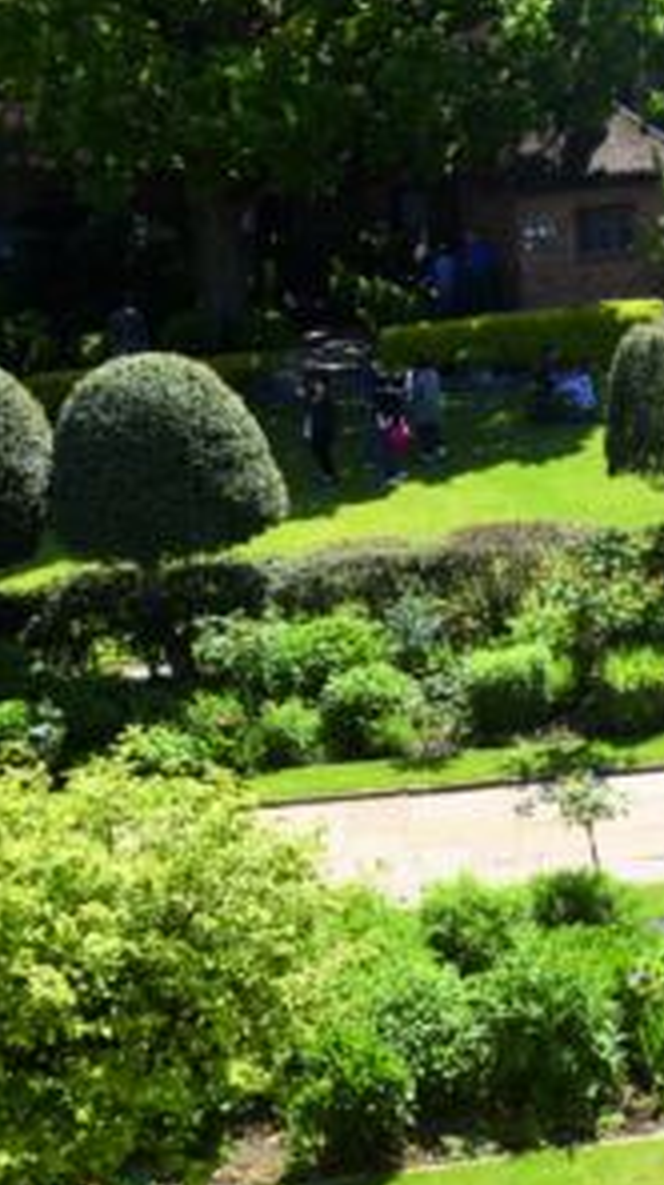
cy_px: 482
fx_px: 1914
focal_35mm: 61
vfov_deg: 34.3
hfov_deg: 17.4
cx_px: 1048
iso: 200
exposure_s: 1/400
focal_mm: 18
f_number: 7.1
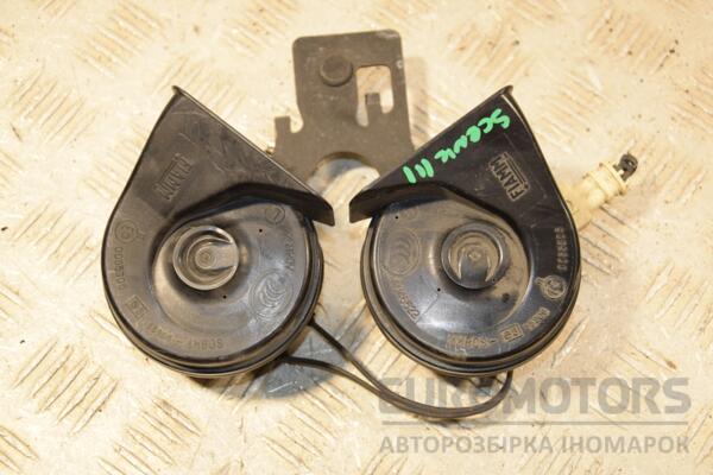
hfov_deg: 28.1
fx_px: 1426
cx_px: 356
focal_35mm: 72
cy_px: 238
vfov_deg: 18.9
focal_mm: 48
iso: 800
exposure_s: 1/160
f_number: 4.8
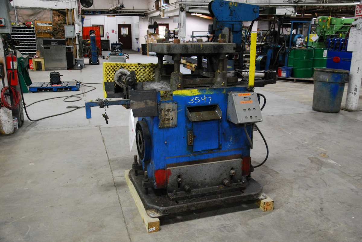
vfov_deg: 40.1
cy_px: 121
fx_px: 332
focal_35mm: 33
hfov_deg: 57.2
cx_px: 181
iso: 1250
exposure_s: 1/30
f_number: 3.8
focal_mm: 22
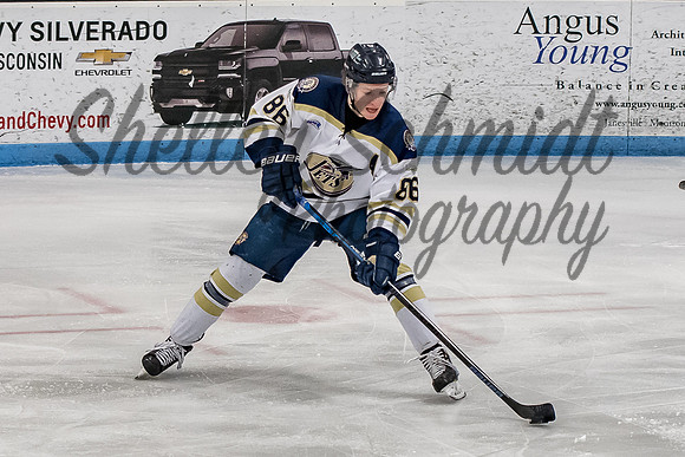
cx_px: 308
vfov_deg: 5.8
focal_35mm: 235
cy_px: 197
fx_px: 4482
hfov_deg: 8.7
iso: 1600
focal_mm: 75
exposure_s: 1/800
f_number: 3.2
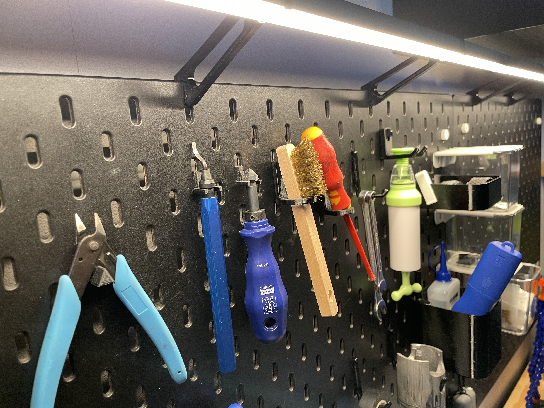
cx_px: 272
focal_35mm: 26
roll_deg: +4.1
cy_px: 204
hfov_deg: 67.3
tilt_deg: -8.3
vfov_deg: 53.1
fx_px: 409
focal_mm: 4.2
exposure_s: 1/60
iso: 160
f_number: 1.6
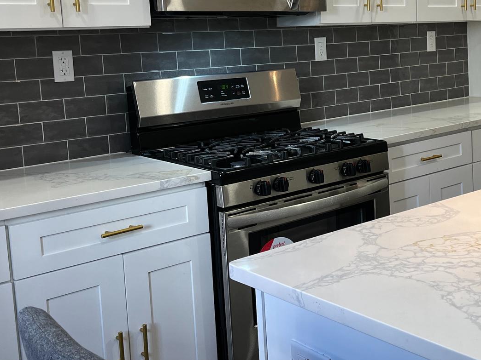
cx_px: 404
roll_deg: +2.7
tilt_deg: -7.2
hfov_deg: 35.9
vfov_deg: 28.3
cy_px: 109
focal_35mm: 51
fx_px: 709
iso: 100
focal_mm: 5.1
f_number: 1.6
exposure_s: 1/120
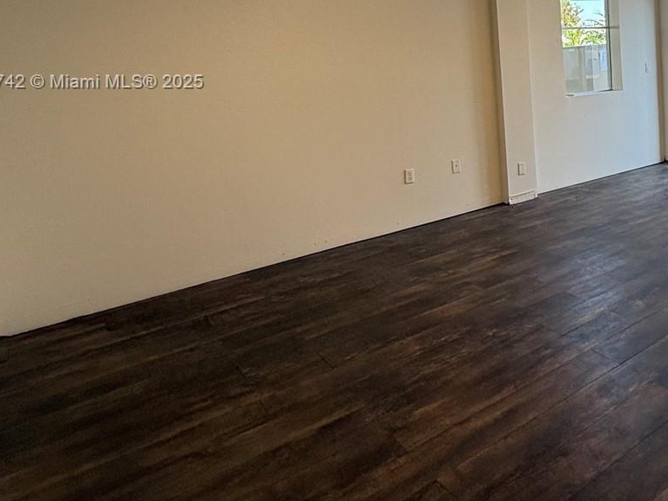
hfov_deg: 52.9
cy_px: 83
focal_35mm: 29
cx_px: 619
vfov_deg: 45.2
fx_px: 560
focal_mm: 2.22
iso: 64
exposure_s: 1/125
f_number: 2.2
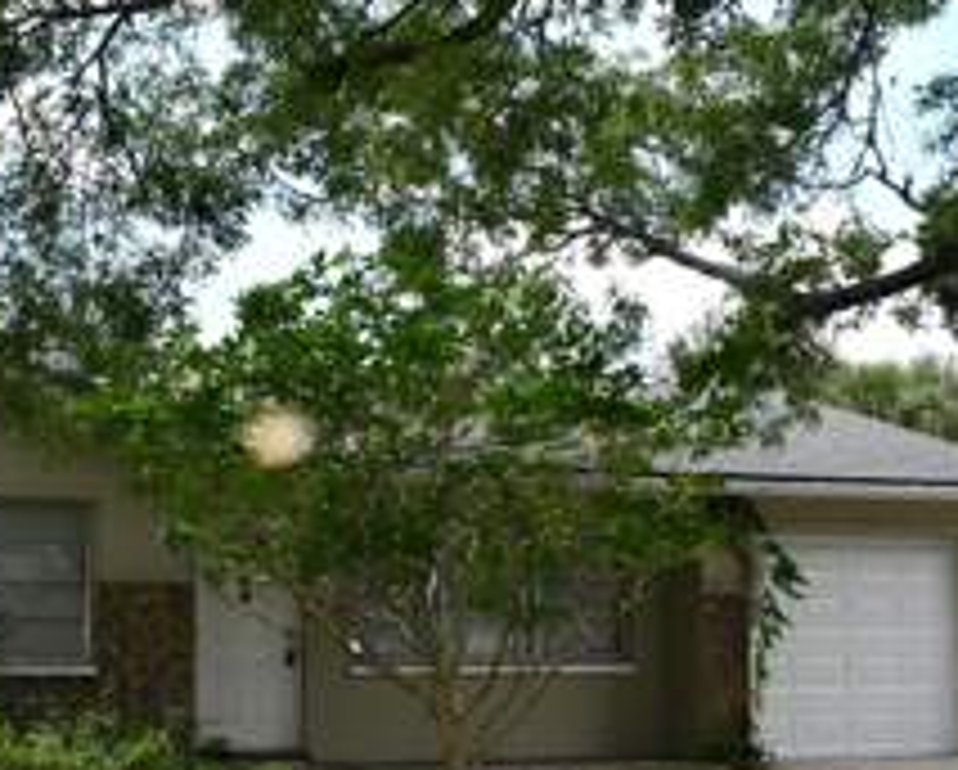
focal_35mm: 57
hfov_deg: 31.8
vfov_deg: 26.7
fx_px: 1618
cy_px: 399
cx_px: 148
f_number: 5.6
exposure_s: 1/250
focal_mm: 18
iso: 100
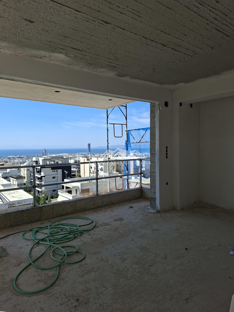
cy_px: 156
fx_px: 207
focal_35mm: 23
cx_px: 117
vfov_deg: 73.9
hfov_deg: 58.9
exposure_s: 1/1546
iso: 50
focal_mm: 5.54
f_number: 1.8
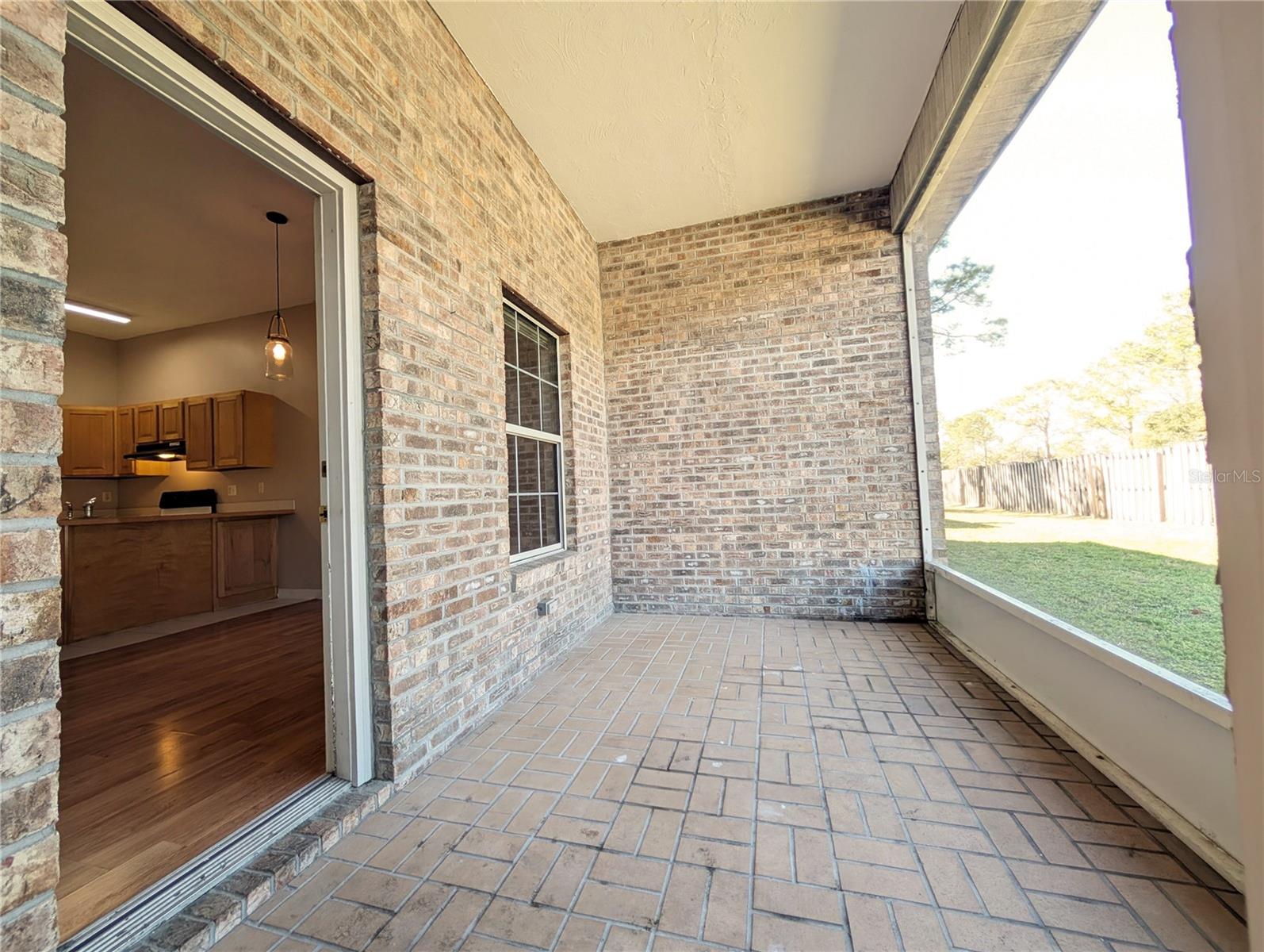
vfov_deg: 94.6
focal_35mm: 12
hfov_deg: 110.5
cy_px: 476
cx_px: 632
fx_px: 439
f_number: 1.7
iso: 160
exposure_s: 1/250
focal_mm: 2.02
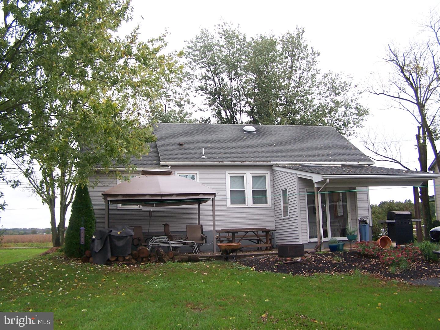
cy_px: 165
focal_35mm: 38
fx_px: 483
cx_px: 220
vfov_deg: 37.7
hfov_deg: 49.0
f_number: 2.8
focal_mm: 6.3
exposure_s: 1/125
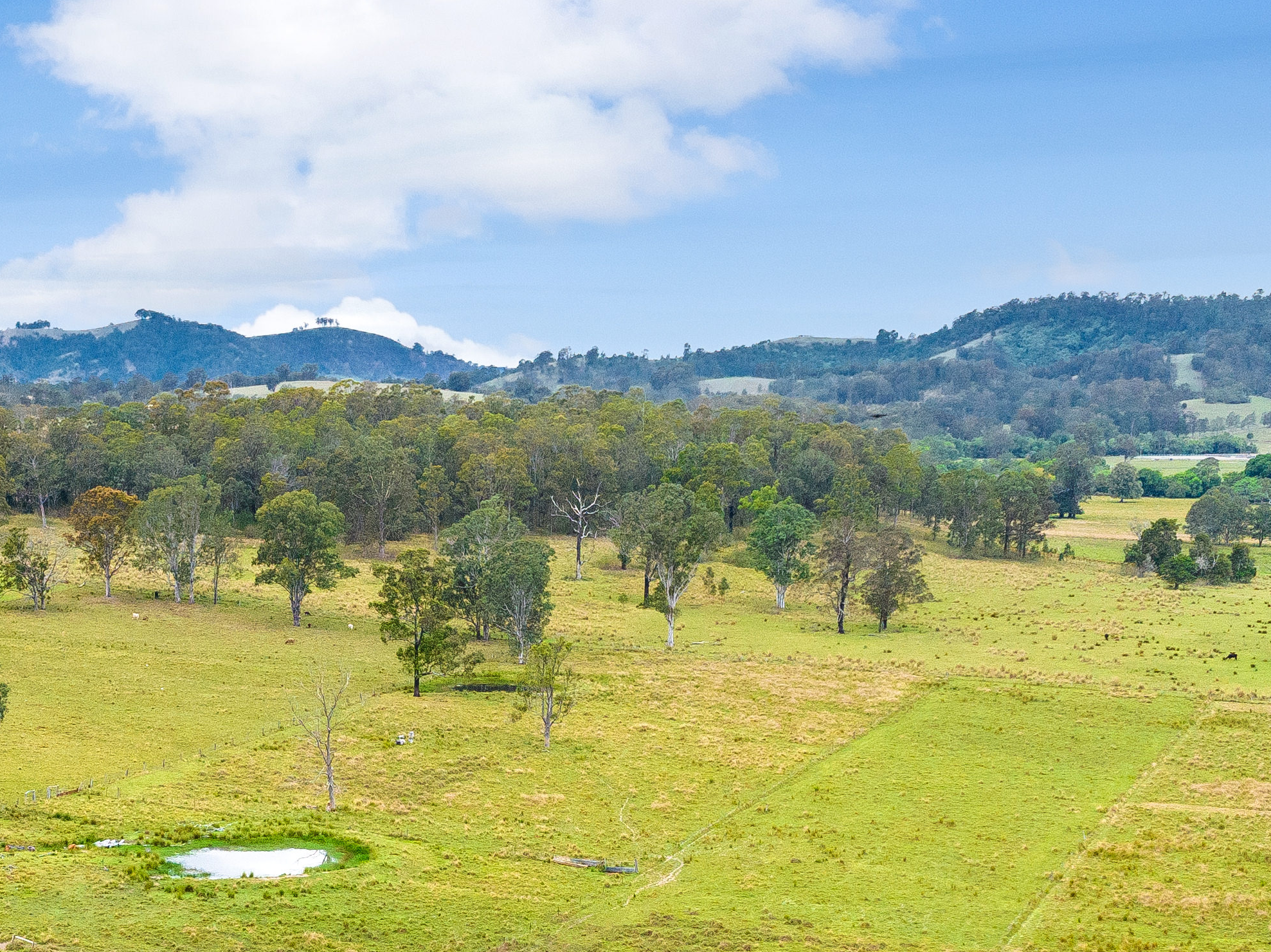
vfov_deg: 22.1
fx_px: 2348
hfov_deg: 29.8
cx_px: 314
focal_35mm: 64
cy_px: 940
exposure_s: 1/80
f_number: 4.5
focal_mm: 12.29
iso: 100
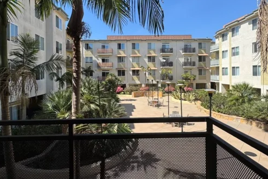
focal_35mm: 22
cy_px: 74
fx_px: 164
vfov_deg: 57.0
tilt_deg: -3.3
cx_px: 126
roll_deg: -0.5
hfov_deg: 78.5
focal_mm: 2.22
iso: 40
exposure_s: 1/1217
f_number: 2.2
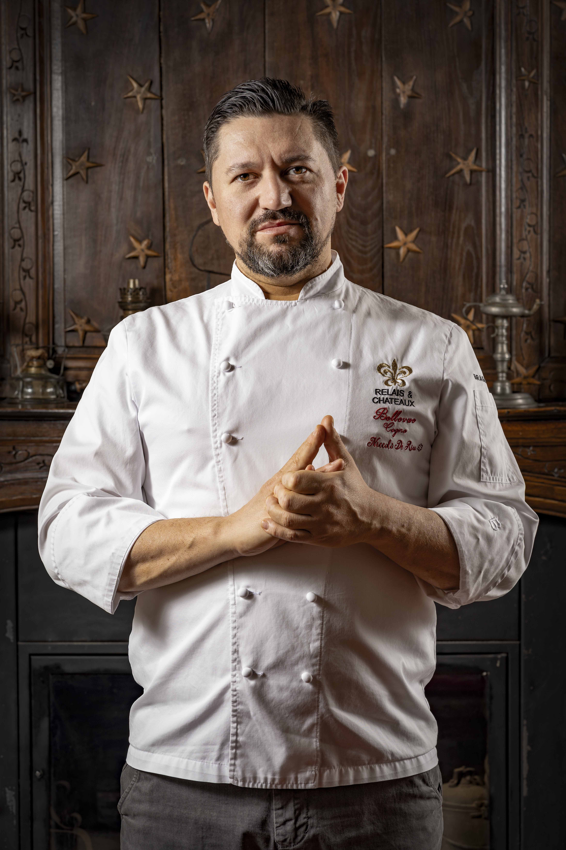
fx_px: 2004
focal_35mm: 85
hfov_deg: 16.1
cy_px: 425
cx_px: 283
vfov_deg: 23.9
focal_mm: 85
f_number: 9
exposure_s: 1/160
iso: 100
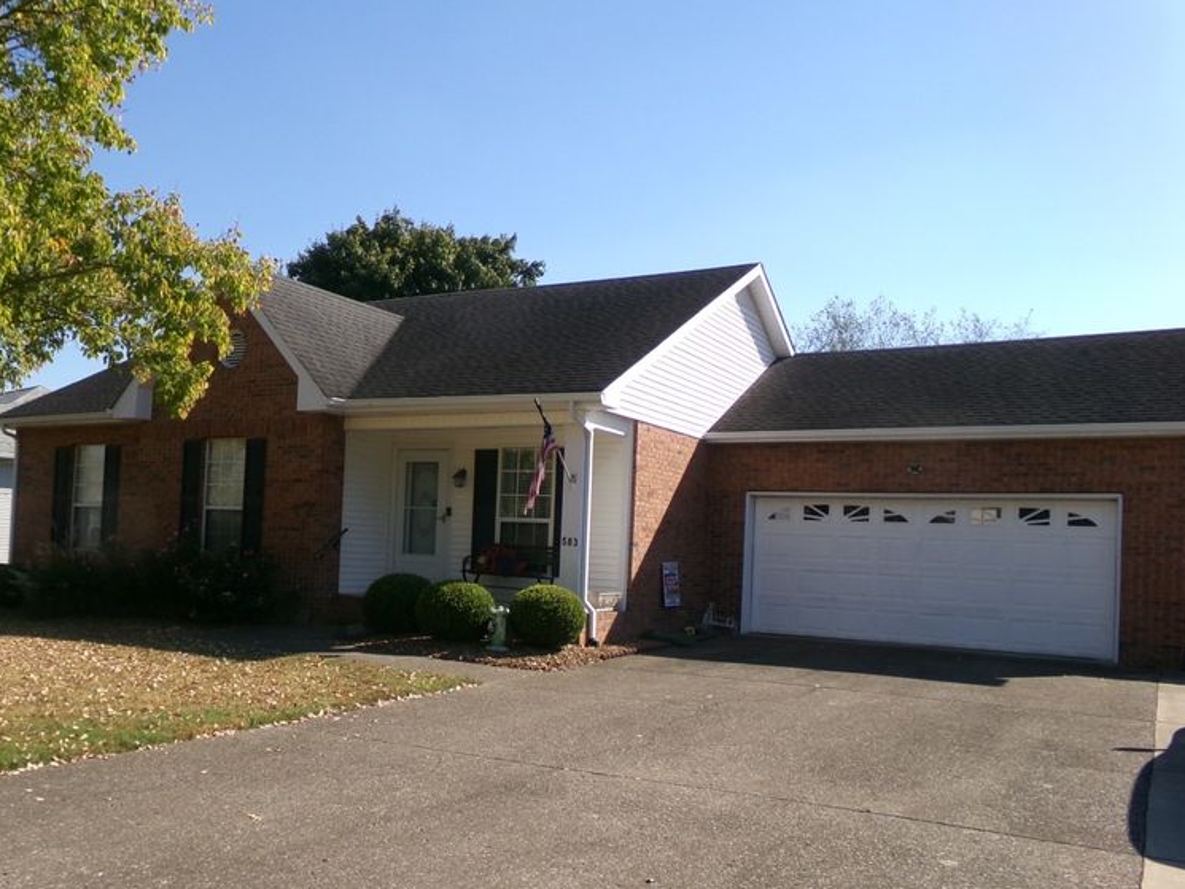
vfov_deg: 42.8
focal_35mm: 33
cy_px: 525
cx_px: 442
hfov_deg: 54.7
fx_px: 1130
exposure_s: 1/90
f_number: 11.07
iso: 100
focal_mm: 4.3
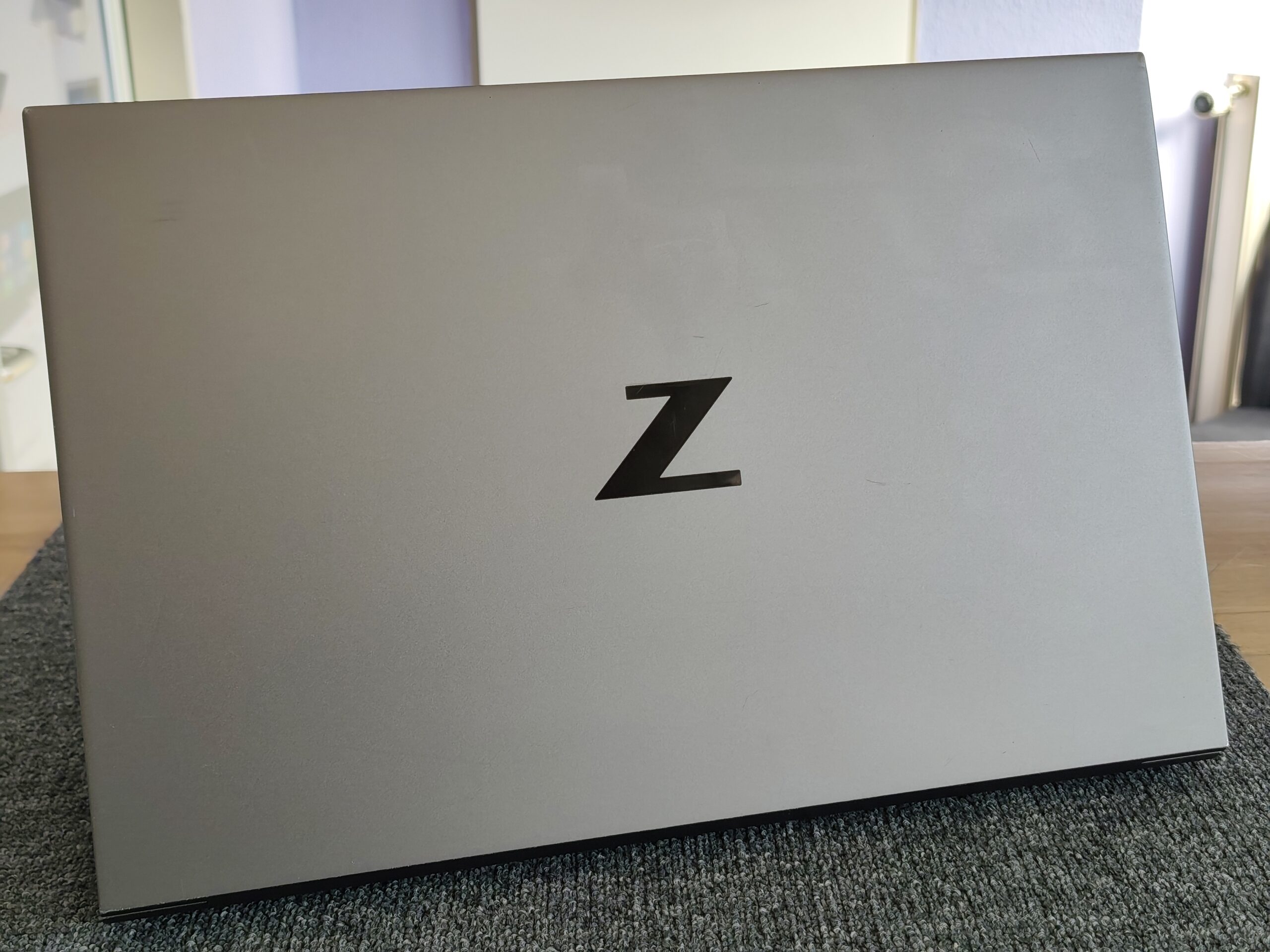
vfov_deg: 31.5
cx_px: 635
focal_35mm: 46
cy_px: 476
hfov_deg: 41.2
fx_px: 1688
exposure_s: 1/100
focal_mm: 6.07
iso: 64
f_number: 1.7
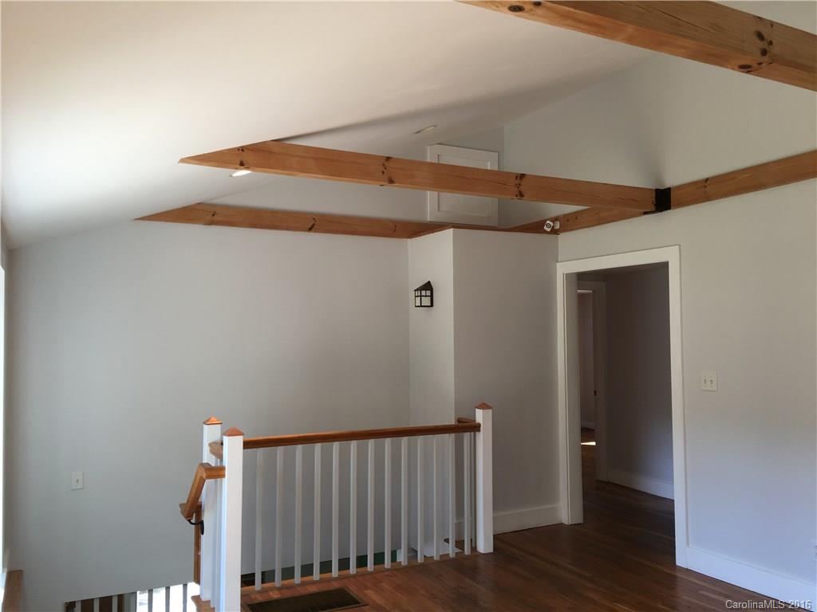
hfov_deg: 61.7
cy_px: 306
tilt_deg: +3.0
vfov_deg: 48.2
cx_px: 408
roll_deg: +0.3
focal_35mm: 29
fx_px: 684
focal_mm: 4.15
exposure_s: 1/60
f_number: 2.2
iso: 25
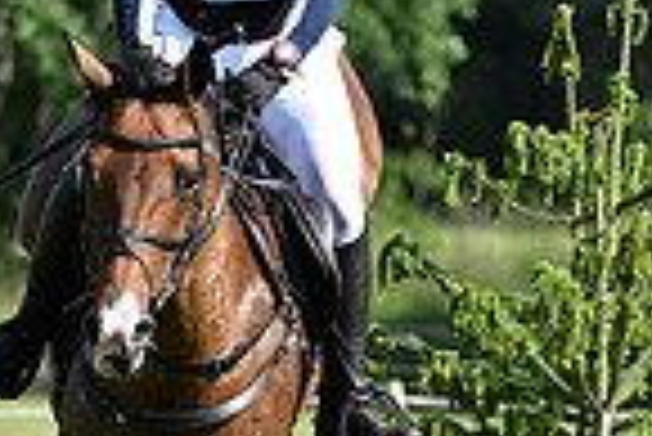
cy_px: 344
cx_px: 247
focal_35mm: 882
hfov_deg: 2.3
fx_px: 15990
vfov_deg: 1.6
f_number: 5.6
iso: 450
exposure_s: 1/1250
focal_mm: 220
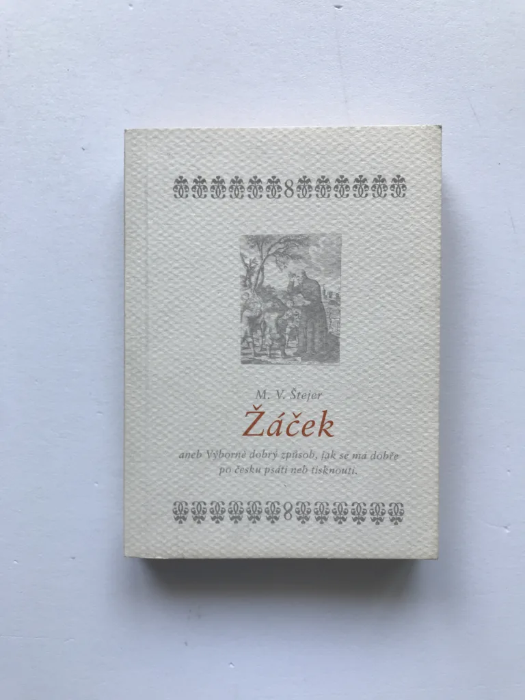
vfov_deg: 63.4
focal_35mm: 28
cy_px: 350
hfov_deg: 49.7
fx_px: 566
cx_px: 262
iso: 25
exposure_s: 1/100
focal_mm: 3.99
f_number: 1.8
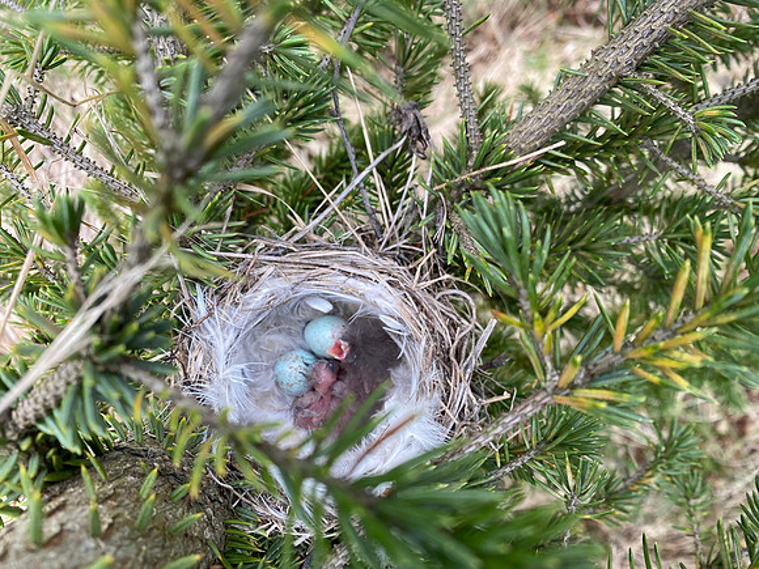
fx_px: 570
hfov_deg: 67.3
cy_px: 284
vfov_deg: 53.1
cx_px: 380
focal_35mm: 26
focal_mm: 4.25
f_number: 1.8
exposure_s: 1/121
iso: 100
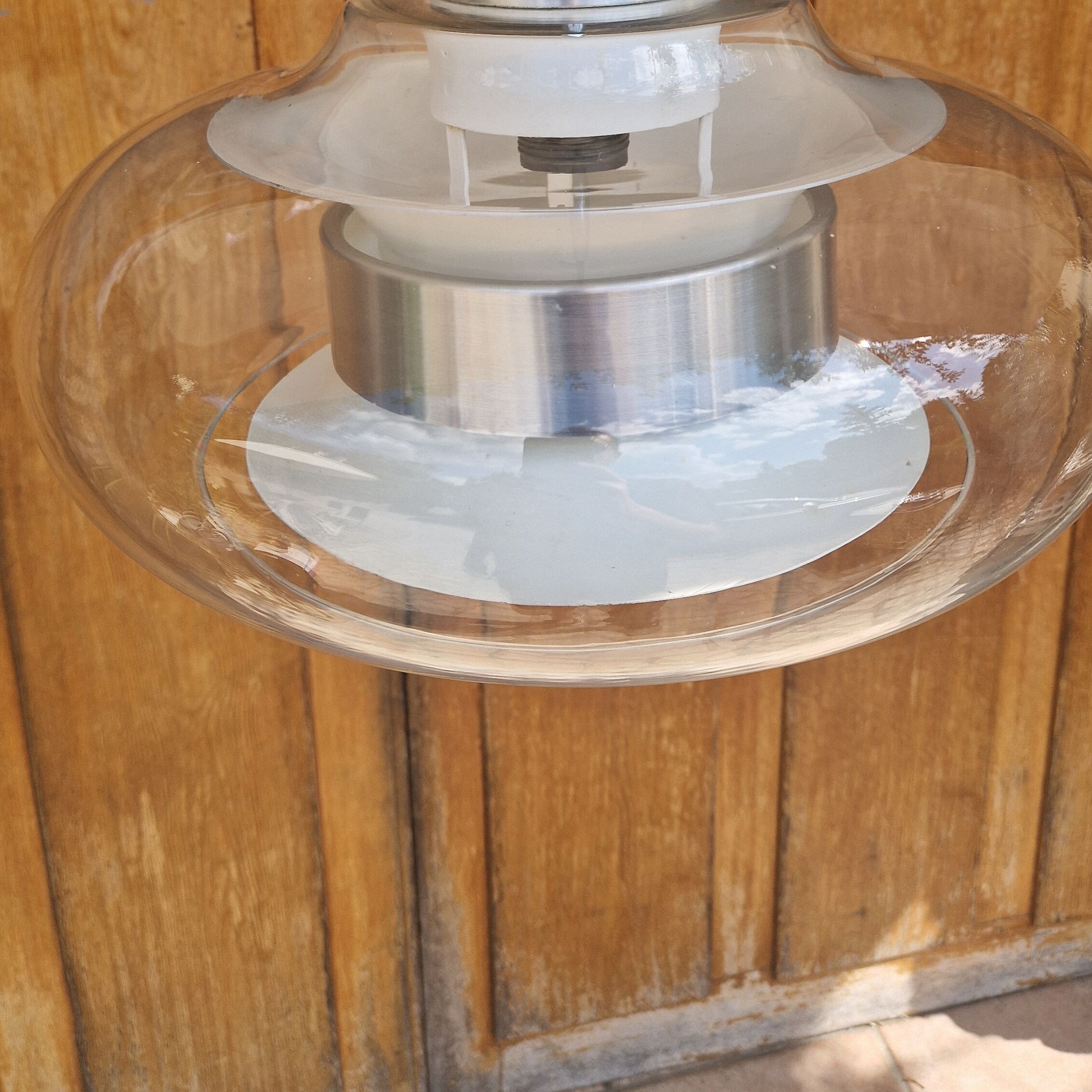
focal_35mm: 36
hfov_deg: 46.0
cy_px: 196
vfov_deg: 43.6
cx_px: 527
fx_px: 1285
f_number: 1.8
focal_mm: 5.4
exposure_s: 1/646
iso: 50
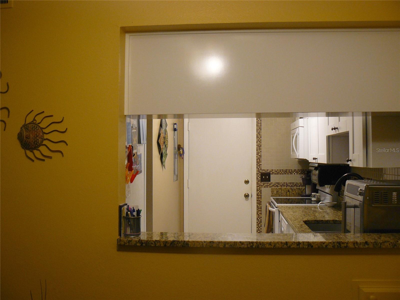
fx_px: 416
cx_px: 200
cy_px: 150
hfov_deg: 51.4
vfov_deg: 39.7
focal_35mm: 36
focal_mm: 6
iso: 160
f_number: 2.8
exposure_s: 1/30
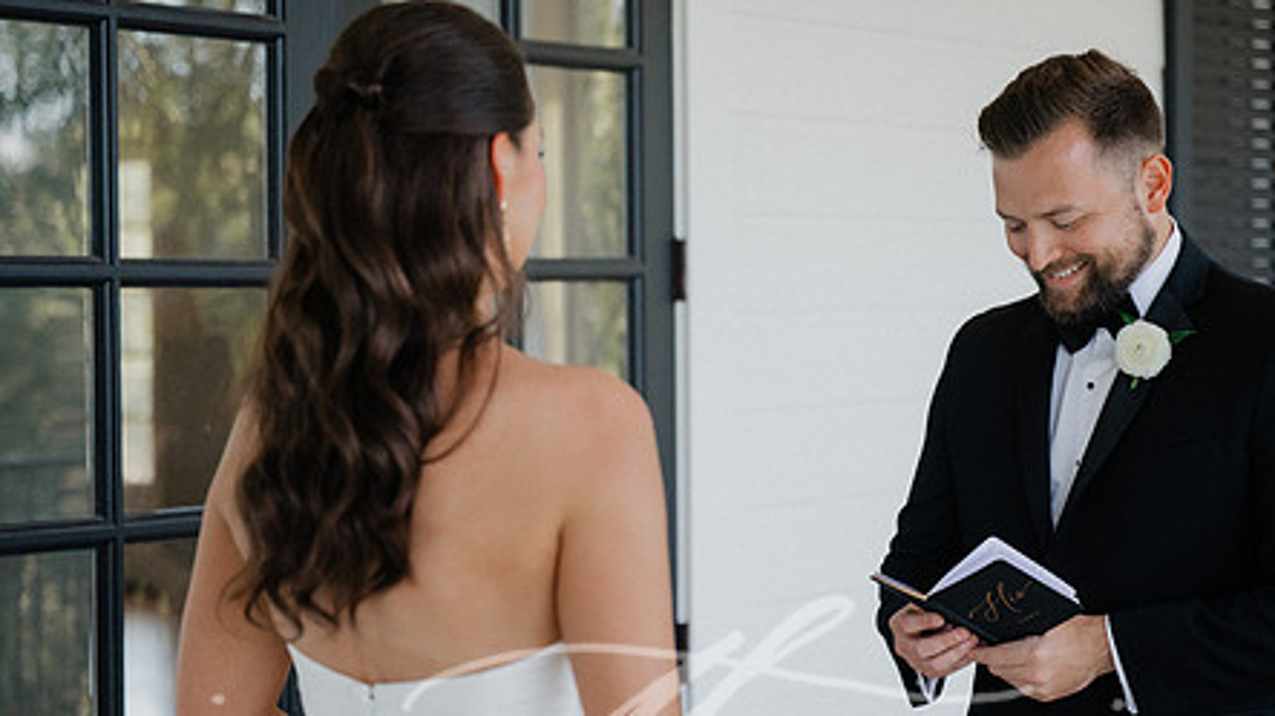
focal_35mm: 96
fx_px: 3245
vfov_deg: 12.6
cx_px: 688
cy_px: 433
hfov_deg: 22.2
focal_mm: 70
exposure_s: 1/2000
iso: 1600
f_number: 2.8
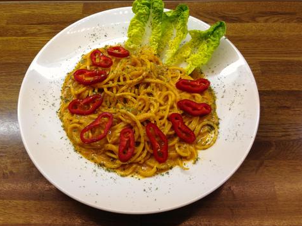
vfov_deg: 38.6
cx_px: 137
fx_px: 323
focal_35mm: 37
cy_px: 102
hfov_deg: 50.1
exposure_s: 1/40
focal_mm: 4.12
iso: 50
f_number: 2.4
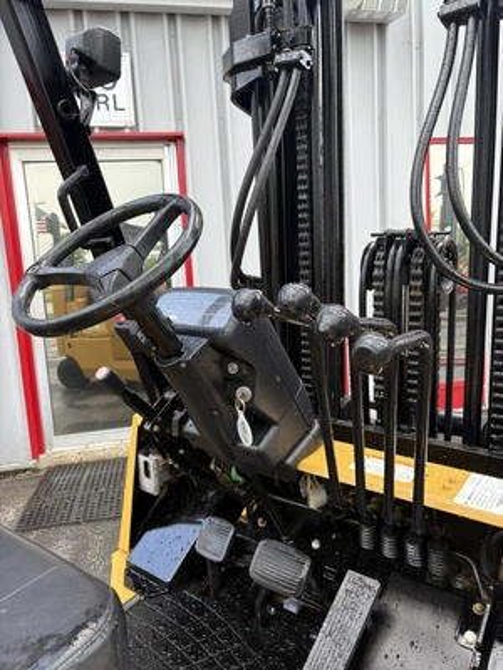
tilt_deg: -6.9
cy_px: 335
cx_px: 252
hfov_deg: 53.1
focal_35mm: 26
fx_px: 504
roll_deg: +3.7
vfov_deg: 67.3
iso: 40
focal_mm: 5.96
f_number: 1.6
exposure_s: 1/128
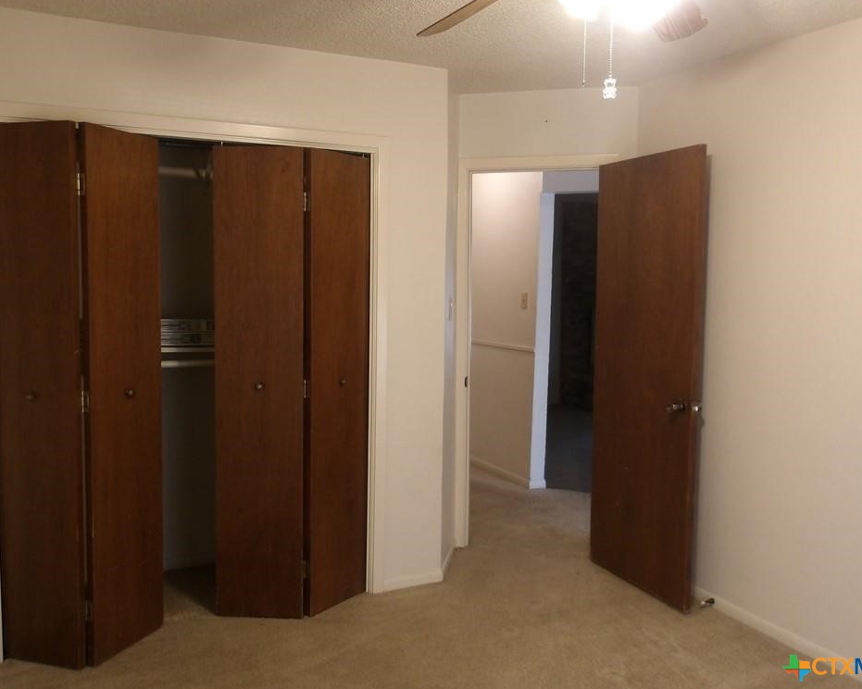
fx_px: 740
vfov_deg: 49.9
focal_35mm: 29
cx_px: 443
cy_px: 344
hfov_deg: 60.5
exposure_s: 1/24
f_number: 3
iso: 200
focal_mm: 4.9
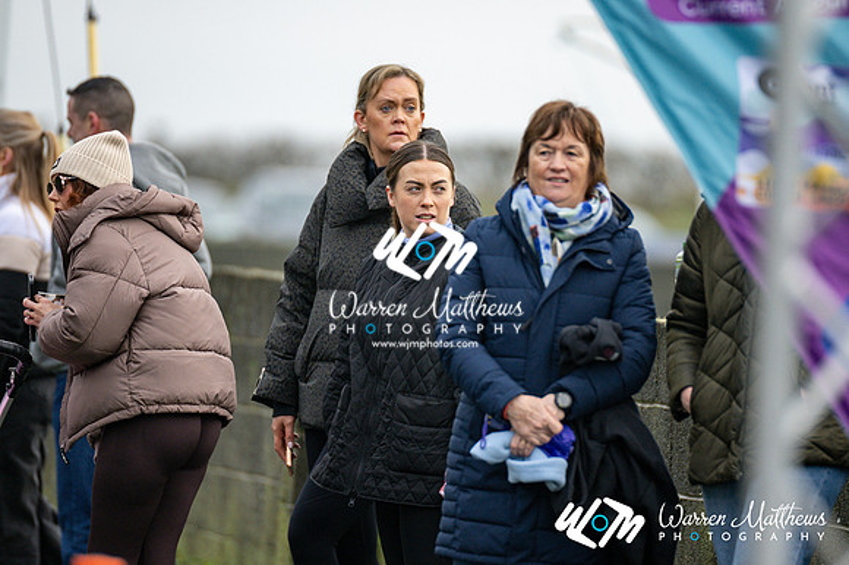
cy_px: 282
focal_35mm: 450
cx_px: 424
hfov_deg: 4.6
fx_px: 10606
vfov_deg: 3.1
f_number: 2.8
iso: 400
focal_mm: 300
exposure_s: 1/1600
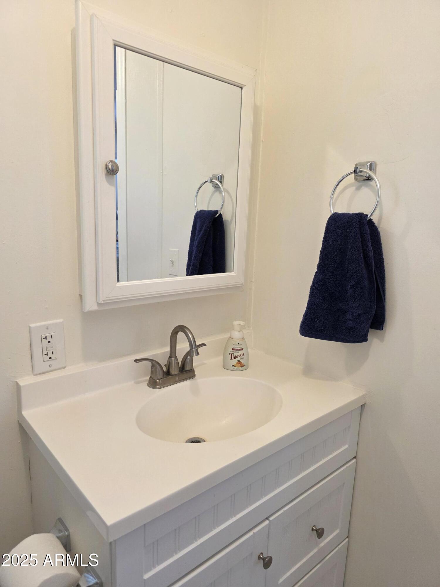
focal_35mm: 23
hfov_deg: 58.9
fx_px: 390
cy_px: 294
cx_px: 220
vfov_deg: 73.9
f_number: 1.7
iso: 320
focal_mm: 6.3
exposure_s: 1/120
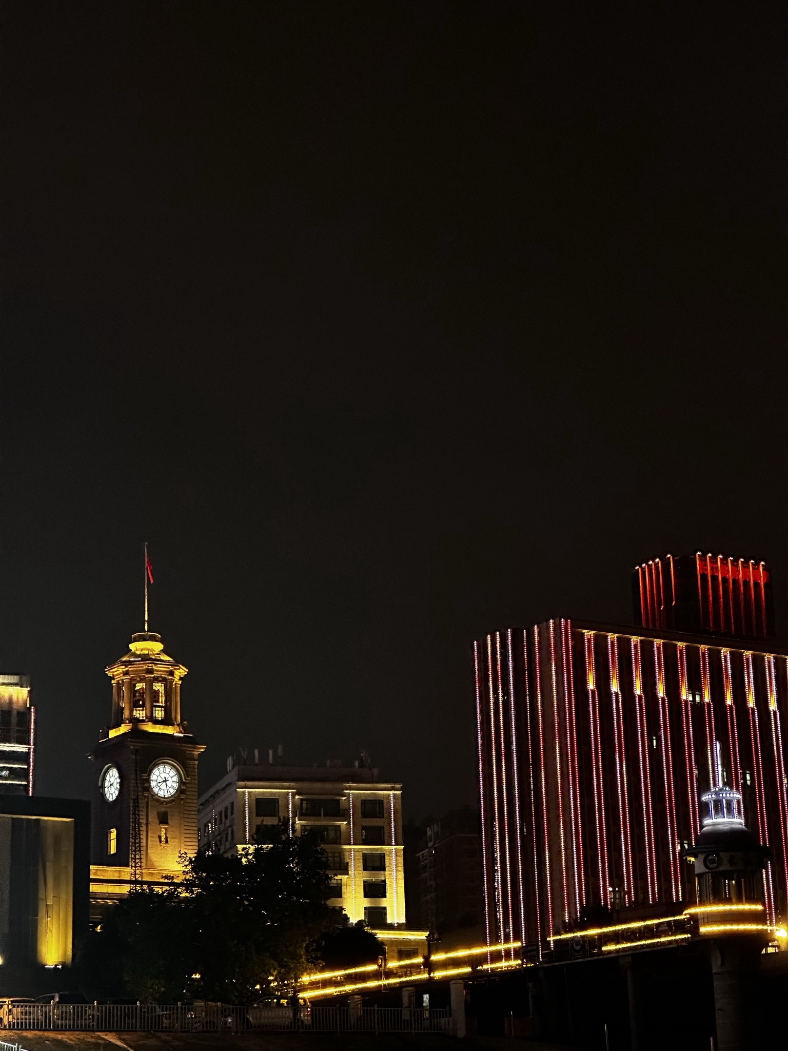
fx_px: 2337
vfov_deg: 25.3
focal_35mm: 77
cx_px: 394
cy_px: 526
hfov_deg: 19.1
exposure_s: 1/34
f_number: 2.8
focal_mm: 9
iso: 1250
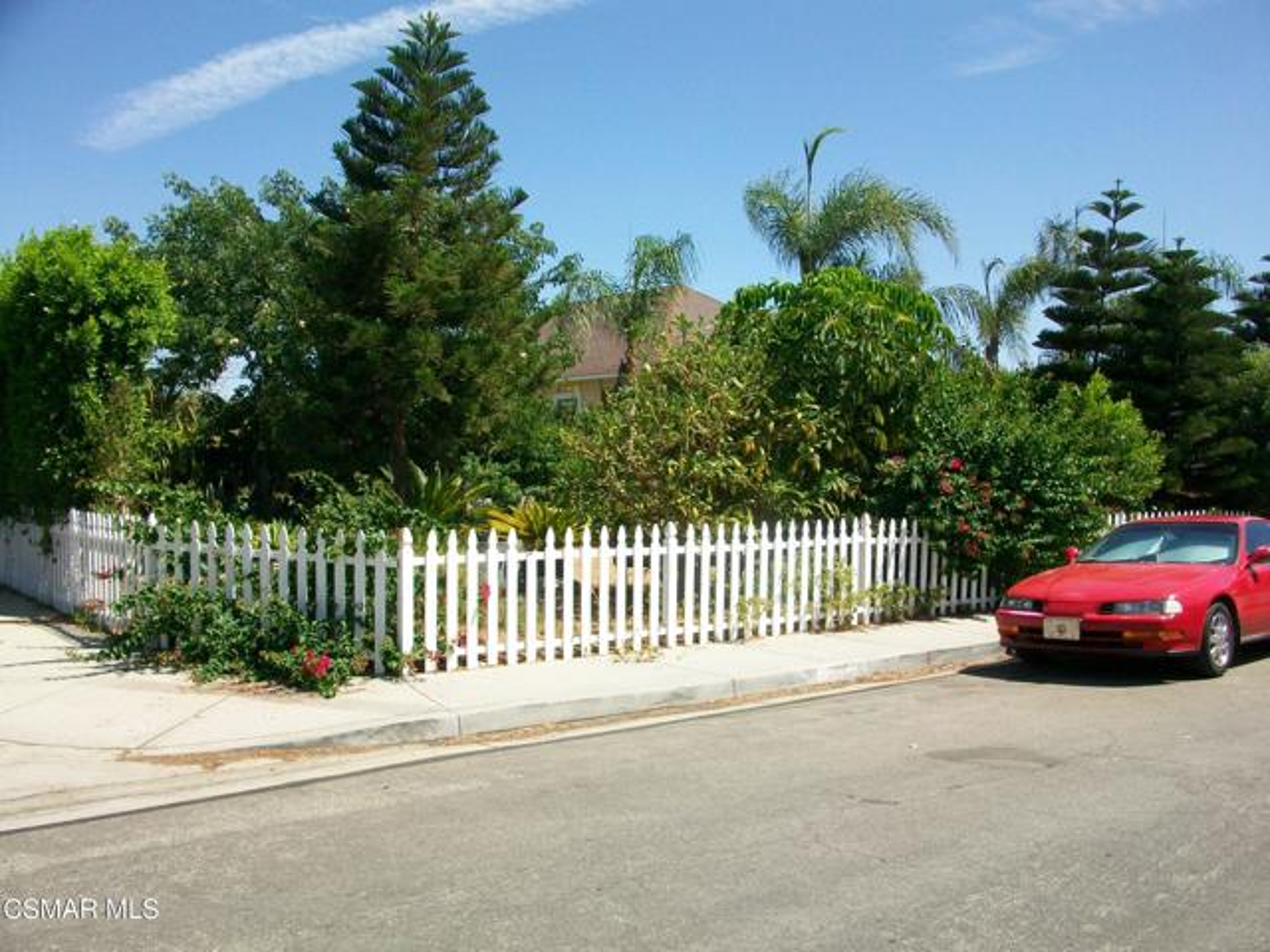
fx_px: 1174
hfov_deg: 56.8
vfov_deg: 44.2
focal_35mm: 32
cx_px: 635
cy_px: 476
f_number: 5.5
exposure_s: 1/250
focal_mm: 5.7
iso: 64
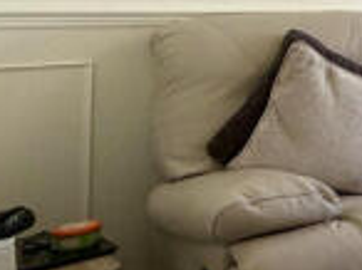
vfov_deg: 24.9
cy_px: 4
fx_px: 585
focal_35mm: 56
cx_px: 708
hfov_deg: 19.8
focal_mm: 2.22
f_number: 2.2
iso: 125
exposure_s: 1/100
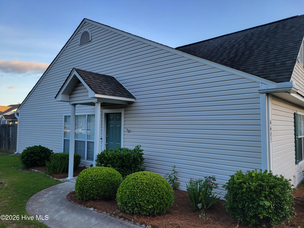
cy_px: 114
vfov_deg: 53.1
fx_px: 228
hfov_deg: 67.3
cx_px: 152
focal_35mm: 26
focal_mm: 5.4
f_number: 1.8
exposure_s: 1/282
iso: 40
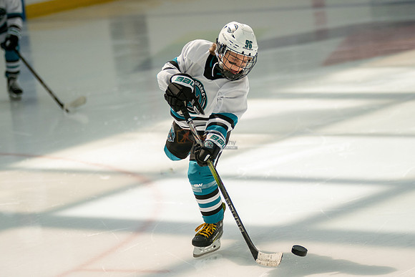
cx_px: 190
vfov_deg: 6.2
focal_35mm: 223
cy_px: 150
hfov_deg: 9.2
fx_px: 2566
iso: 1600
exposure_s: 1/6400
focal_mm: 176
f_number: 2.8
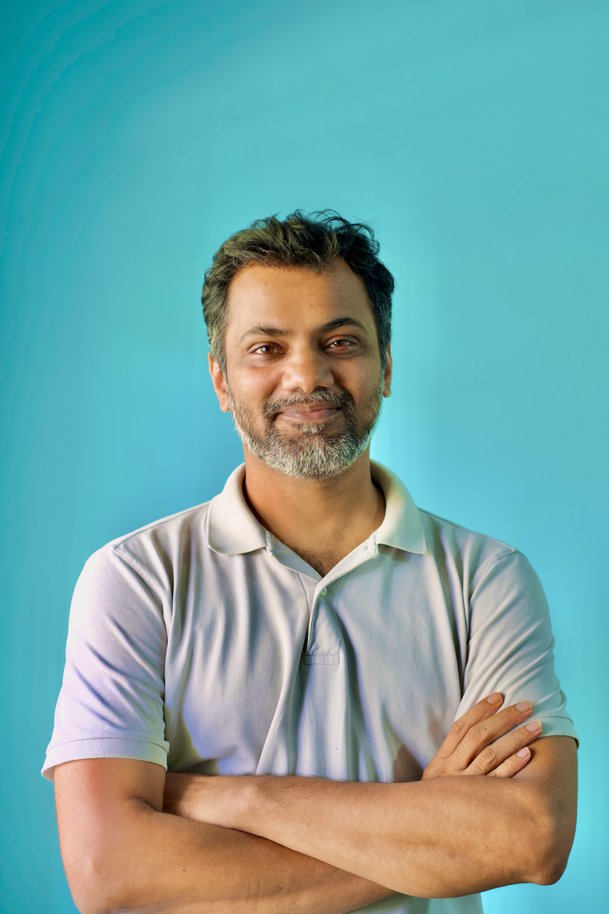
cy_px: 457
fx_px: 1269
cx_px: 304
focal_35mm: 50
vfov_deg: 39.6
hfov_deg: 27.0
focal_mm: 50
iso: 160
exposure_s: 1/20
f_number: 2.5
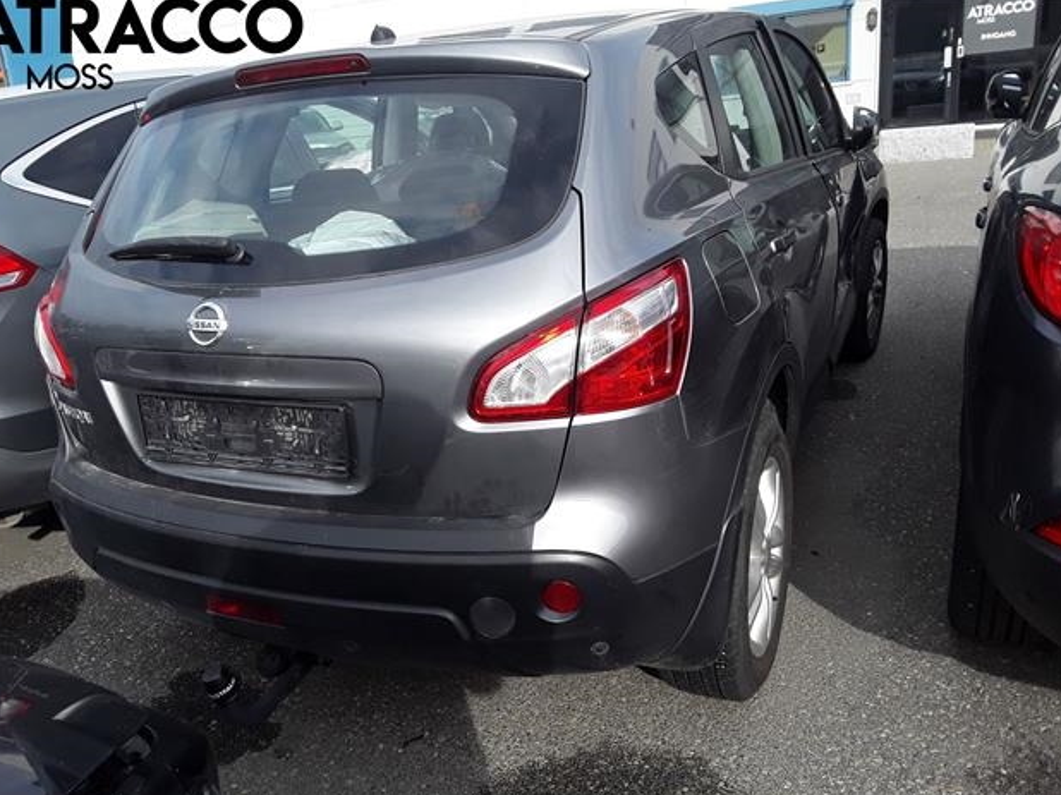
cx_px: 522
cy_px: 407
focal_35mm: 29
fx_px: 889
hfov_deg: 61.7
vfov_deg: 48.2
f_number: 1.9
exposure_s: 1/729
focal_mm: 2.91
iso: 40
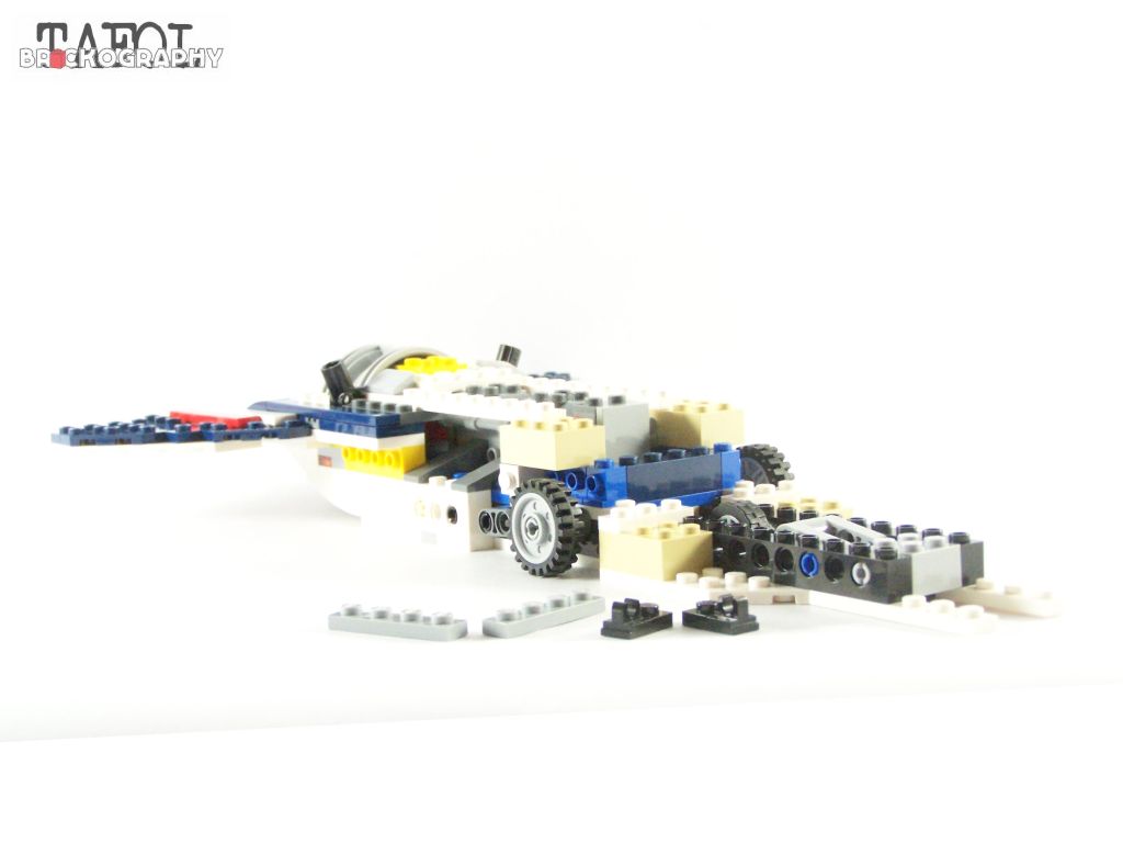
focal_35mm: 59
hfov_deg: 32.7
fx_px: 1914
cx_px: 562
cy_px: 422
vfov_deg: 24.8
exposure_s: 1/60
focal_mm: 9.8
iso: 400
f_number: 3.6
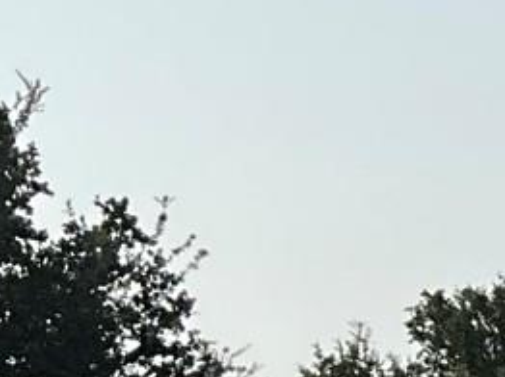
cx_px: 1496
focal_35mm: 227
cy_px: 485
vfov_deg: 6.5
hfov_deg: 7.7
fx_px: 3309
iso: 25
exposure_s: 1/3788
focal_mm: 3
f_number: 1.8
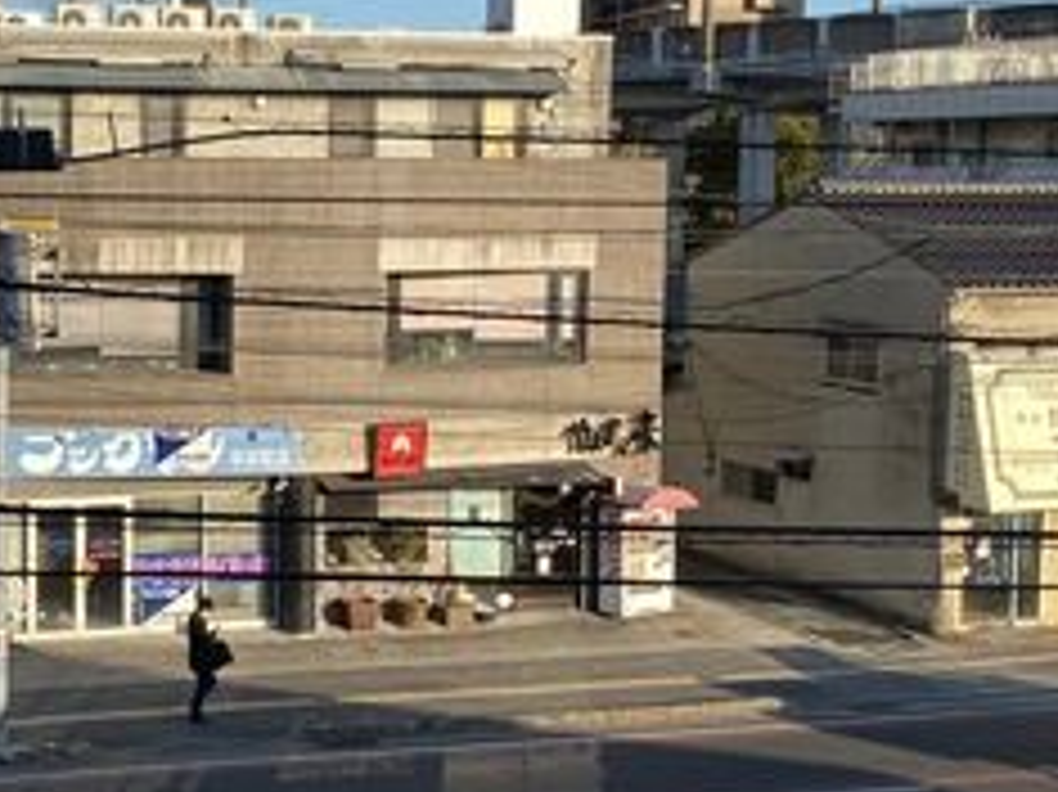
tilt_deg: -2.3
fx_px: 1894
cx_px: 90
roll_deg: +0.1
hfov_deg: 29.8
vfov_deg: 23.6
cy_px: 310
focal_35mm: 62
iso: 32
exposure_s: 1/2028
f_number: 1.8
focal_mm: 4.25
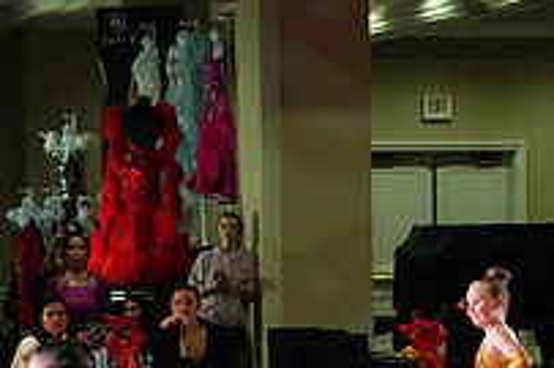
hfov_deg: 8.6
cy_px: 525
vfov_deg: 5.7
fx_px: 3690
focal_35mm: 240
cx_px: 486
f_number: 6.3
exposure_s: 1/400
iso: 8000
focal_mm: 84
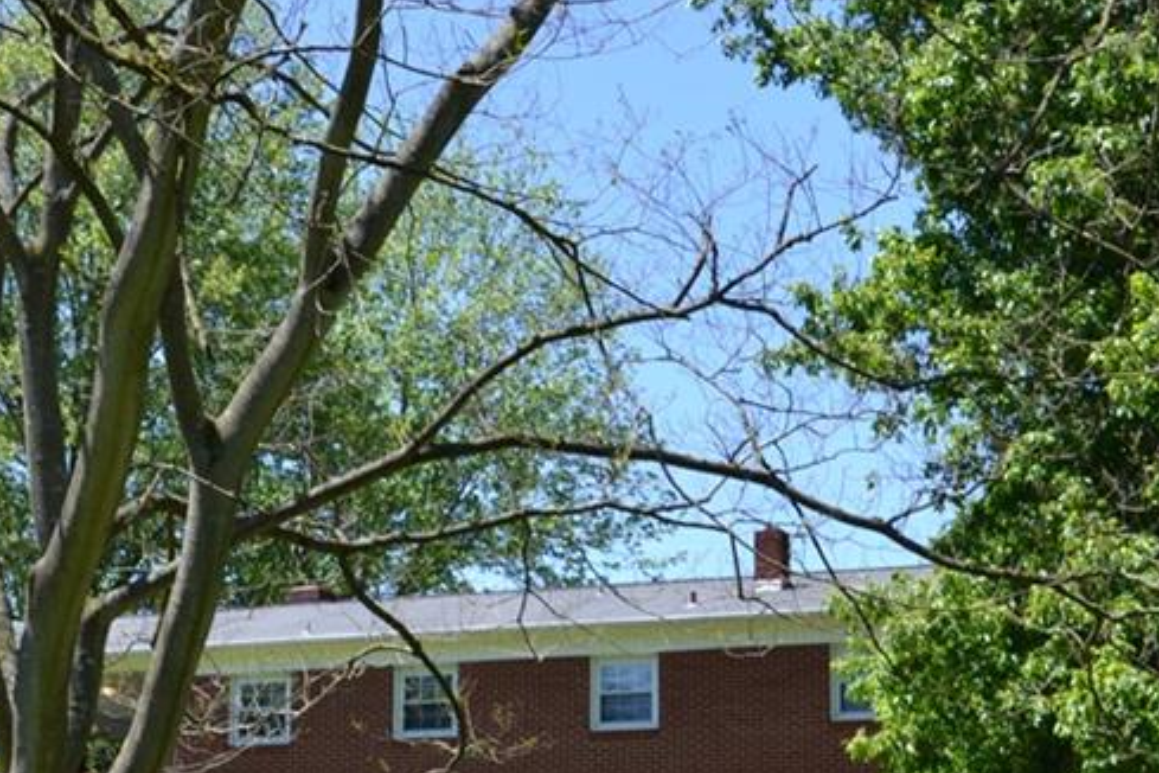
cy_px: 645
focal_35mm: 88
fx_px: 2833
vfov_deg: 15.4
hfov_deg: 23.1
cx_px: 536
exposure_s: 1/160
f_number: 6.3
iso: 100
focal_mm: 28
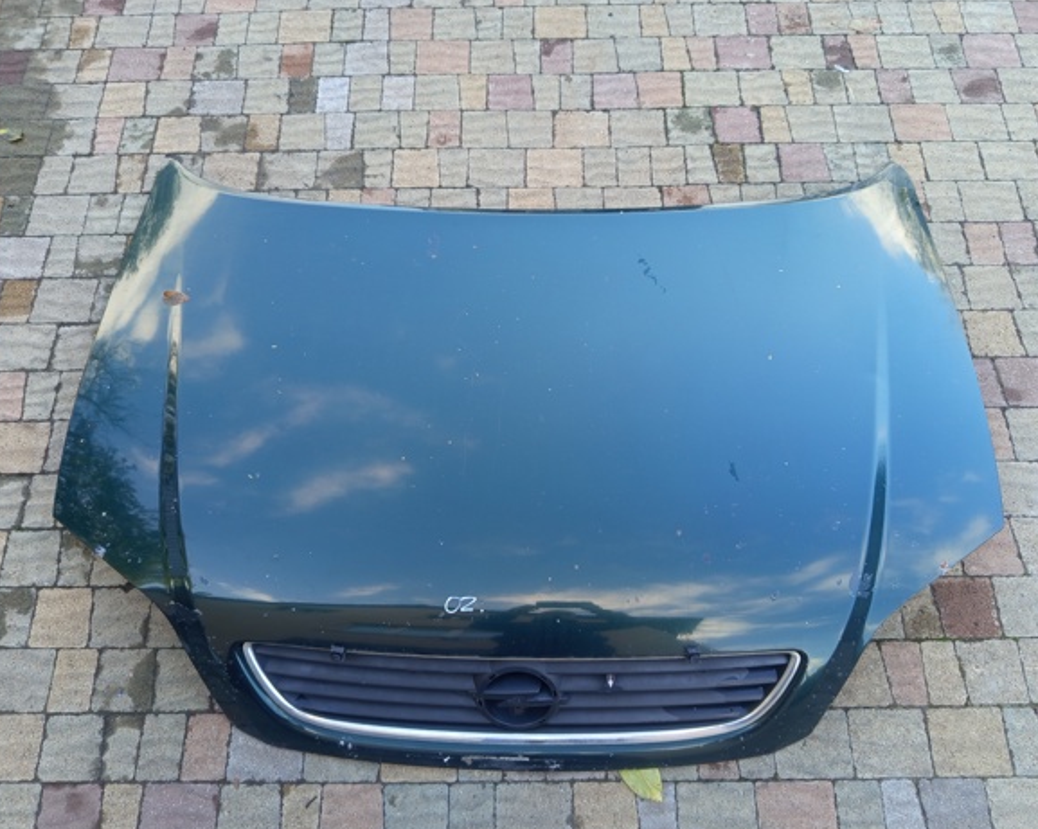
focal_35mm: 26
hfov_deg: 66.0
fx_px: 798
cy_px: 417
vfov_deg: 54.9
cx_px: 531
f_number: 1.7
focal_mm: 5.24
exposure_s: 1/100
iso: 160
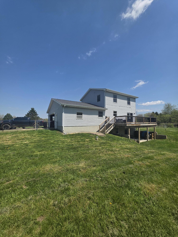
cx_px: 89
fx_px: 89
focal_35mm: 13
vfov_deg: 106.2
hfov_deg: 89.9
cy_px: 118
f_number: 1.9
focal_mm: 2.2
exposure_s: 1/2635
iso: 40
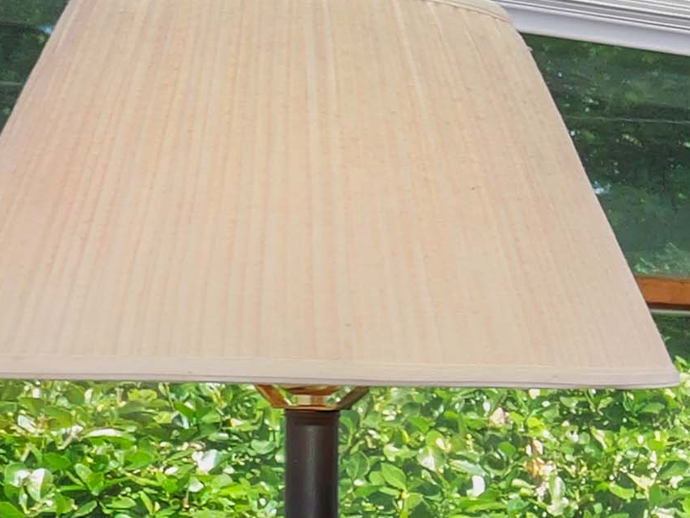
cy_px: 508
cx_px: 2115
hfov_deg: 11.2
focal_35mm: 96
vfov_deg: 15.2
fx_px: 1914
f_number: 3.5
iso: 800
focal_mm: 7
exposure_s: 1/13
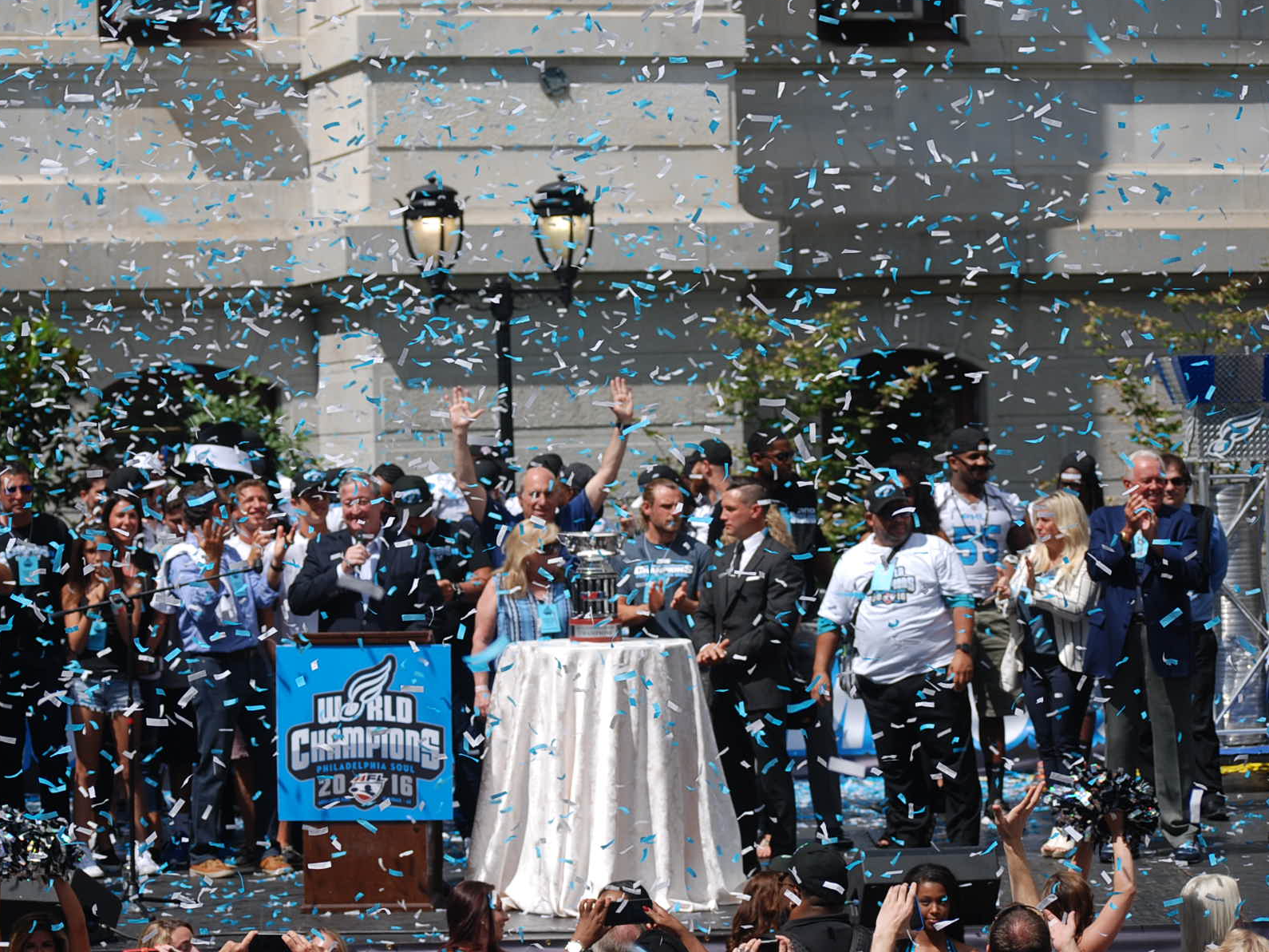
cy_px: 441
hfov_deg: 18.0
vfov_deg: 13.6
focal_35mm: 109
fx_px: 3996
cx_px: 570
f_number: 4.2
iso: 110
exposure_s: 1/1000
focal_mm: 62
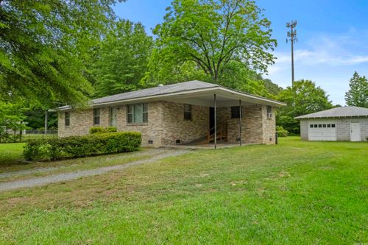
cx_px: 184
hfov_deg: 76.1
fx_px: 235
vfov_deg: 55.1
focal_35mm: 23
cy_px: 122
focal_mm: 15.1
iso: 400
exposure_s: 1/250
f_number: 8
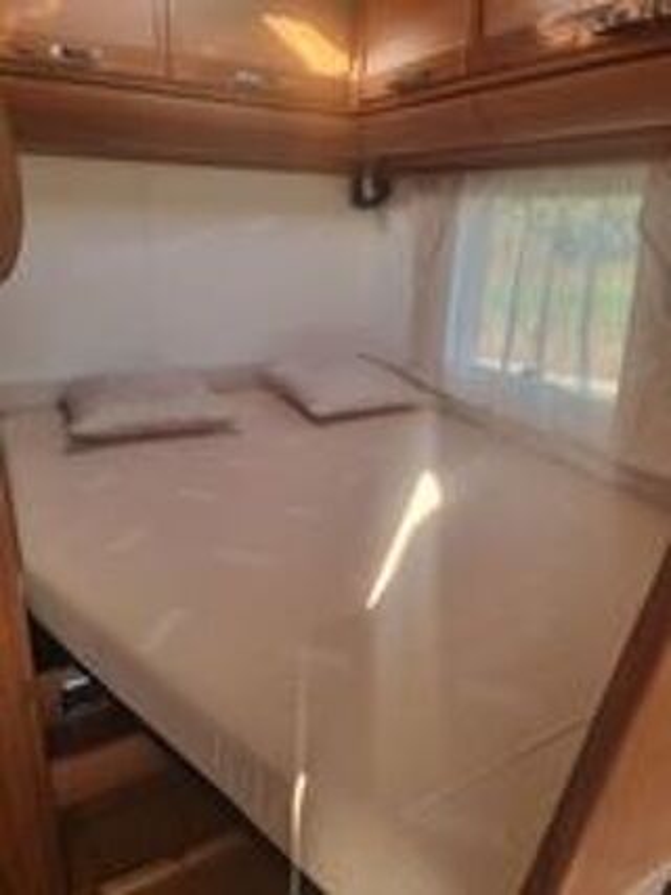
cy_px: 448
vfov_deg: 71.6
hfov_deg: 56.8
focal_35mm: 24
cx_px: 336
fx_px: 621
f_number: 1.8
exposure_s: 1/100
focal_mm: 6.7
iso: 80
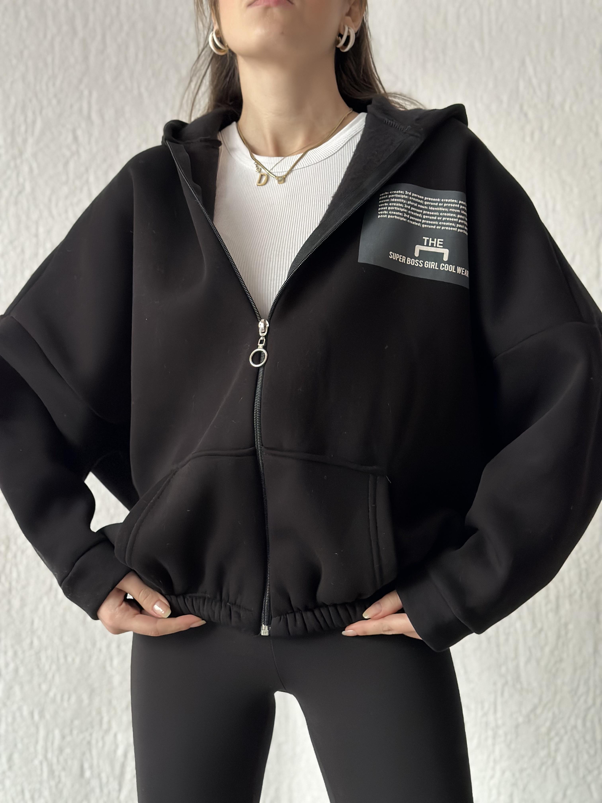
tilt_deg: +4.4
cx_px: 301
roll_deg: +0.6
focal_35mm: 48
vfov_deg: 39.7
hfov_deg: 30.3
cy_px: 402
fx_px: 1113
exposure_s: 1/60
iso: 400
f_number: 1.78
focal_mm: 6.86
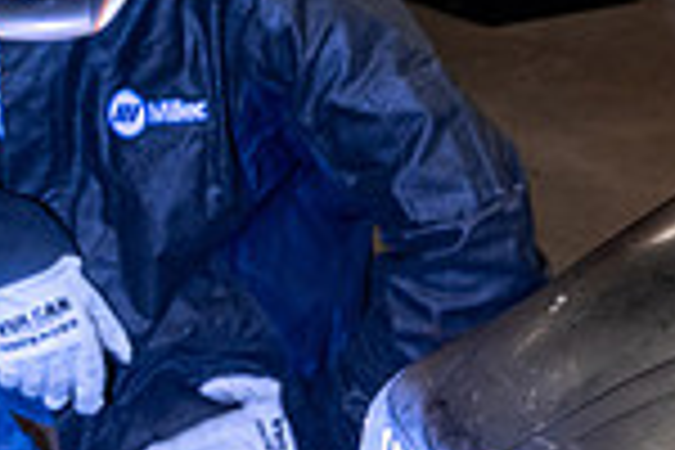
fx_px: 2081
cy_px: 231
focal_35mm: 111
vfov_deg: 12.3
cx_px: -197
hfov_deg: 17.3
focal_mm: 25.5
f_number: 11
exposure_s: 1/20
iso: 400
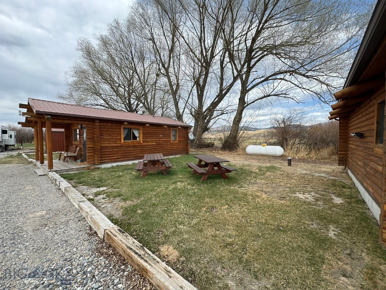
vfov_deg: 85.7
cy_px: 145
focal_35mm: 14
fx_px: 156
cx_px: 193
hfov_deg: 102.1
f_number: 2.2
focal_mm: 2.22
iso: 40
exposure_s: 1/889
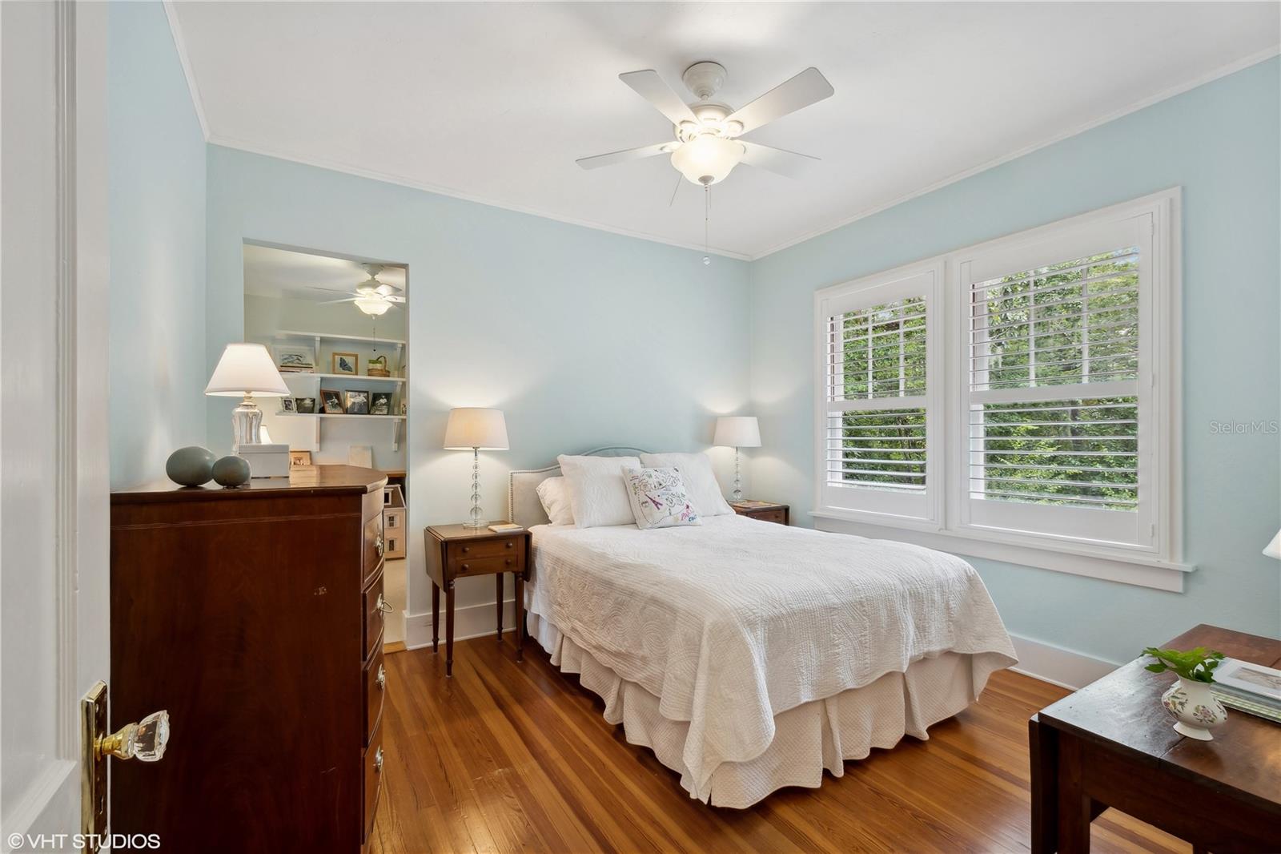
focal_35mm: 15
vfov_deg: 77.3
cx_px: 640
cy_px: 427
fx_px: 534
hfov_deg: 100.4
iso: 200
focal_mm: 10
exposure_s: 1/6
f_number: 8
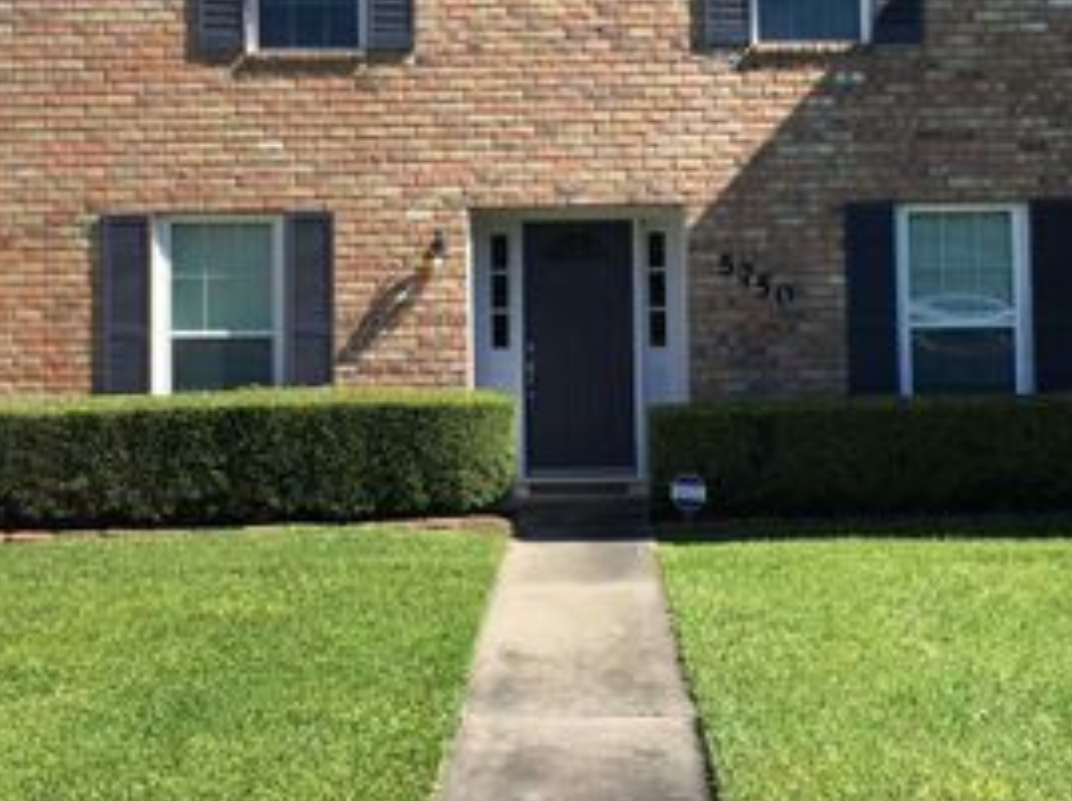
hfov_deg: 35.6
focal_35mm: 54
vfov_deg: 26.8
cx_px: 578
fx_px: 1670
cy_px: 269
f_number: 2.2
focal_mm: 4.15
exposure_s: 1/761
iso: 25
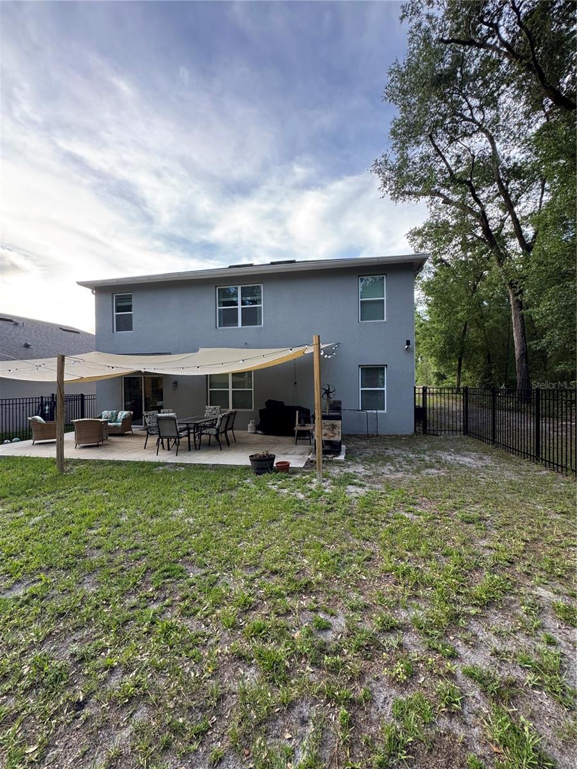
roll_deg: +0.8
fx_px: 311
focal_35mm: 14
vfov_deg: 102.1
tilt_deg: -0.8
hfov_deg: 85.7
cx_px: 288
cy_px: 384
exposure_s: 1/99
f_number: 2.2
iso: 64
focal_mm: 2.22
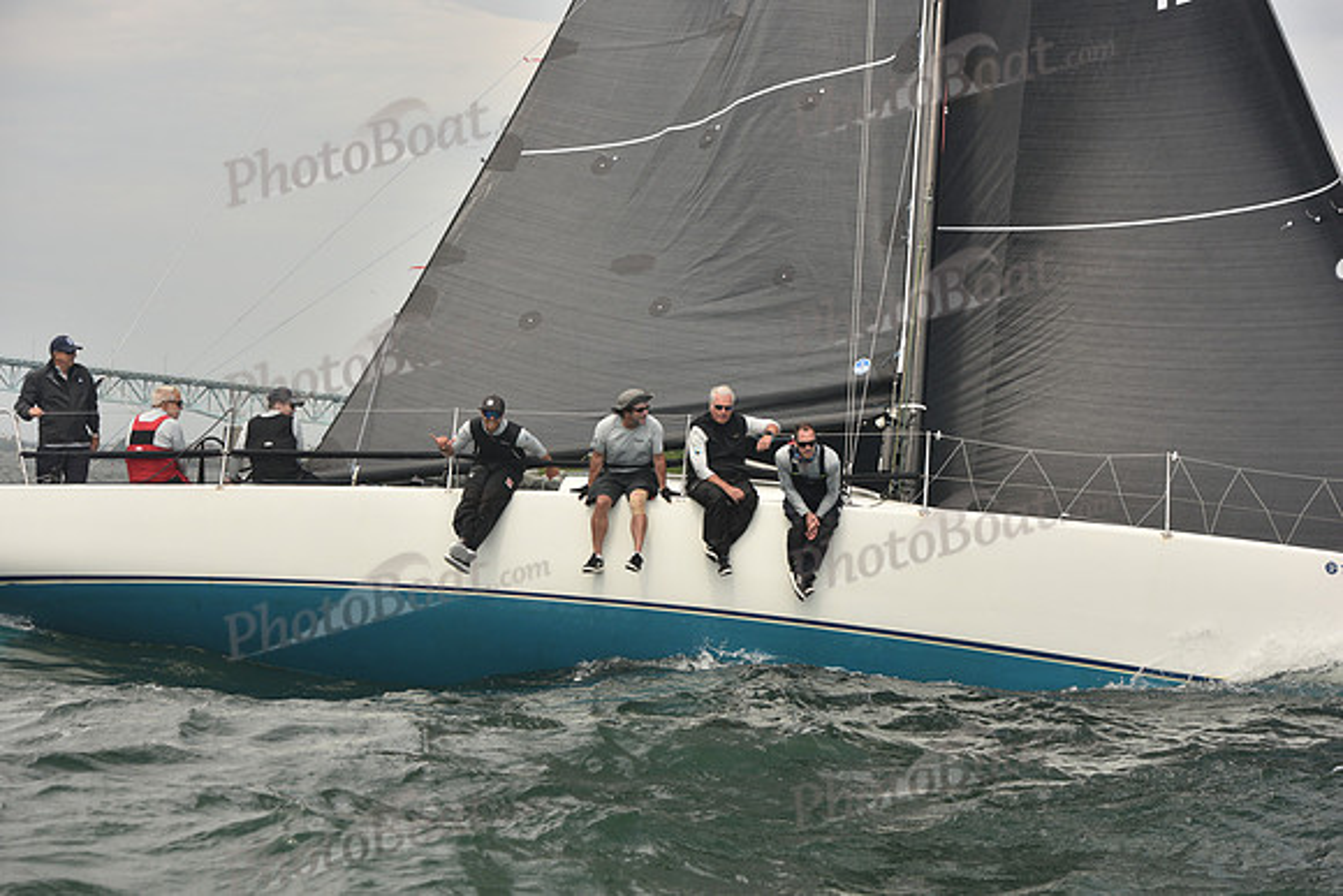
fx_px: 3060
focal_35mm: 82
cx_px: 672
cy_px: 448
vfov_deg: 16.7
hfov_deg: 24.8
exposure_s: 1/640
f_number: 5.6
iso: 250
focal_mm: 82
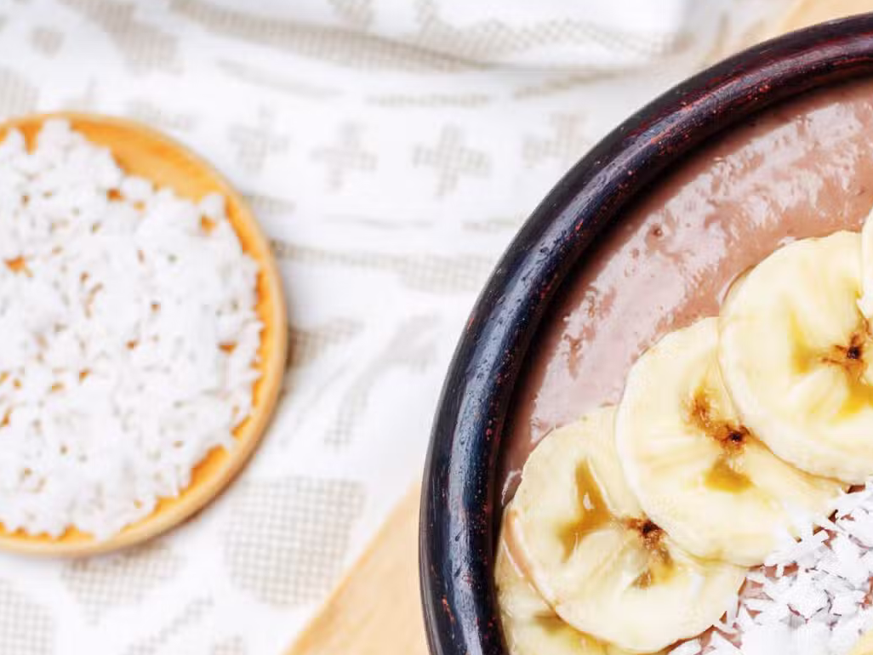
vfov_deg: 7.3
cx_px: 896
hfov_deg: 9.7
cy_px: 599
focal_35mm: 202
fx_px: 5096
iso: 100
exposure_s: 1/80
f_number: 5
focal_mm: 50
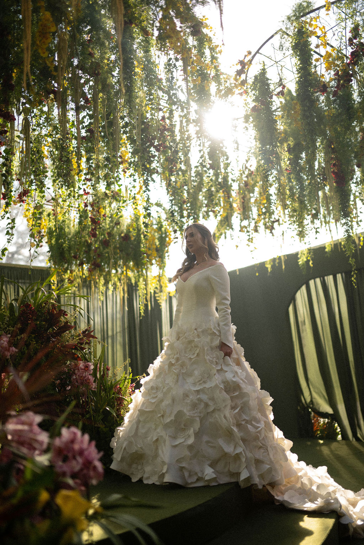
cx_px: 182
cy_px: 272
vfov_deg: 54.4
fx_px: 531
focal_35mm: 35
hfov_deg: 37.9
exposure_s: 1/500
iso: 50
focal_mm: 35
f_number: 1.4
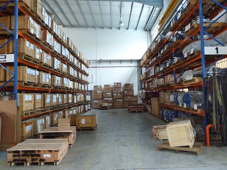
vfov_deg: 49.8
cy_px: 85
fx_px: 184
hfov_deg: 63.4
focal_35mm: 28
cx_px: 114
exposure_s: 1/60
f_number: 3.1
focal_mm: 5
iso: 400
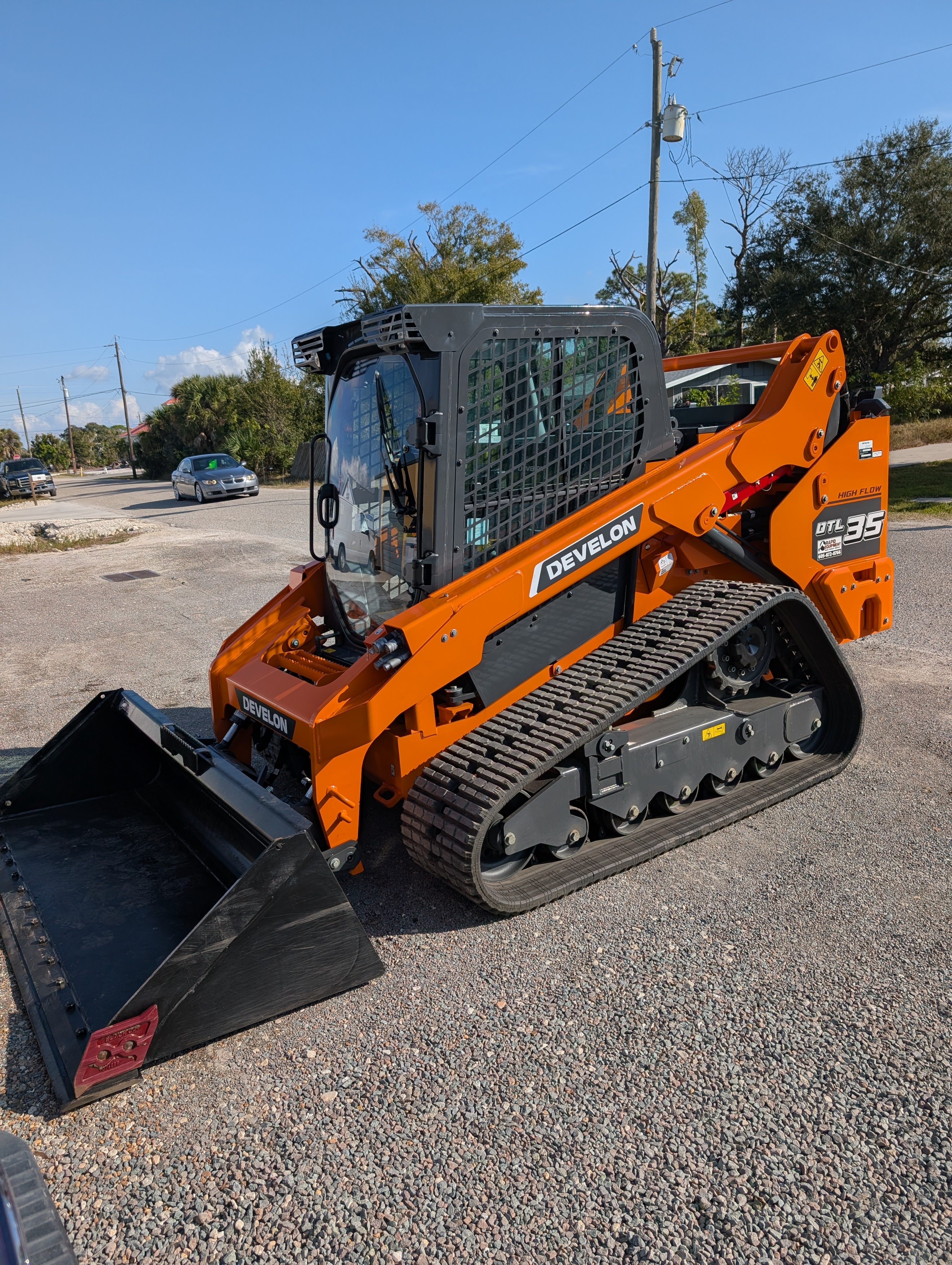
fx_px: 878
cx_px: 476
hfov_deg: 56.9
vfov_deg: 71.5
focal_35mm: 24
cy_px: 632
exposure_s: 1/1541
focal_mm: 6.9
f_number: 1.68
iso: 23
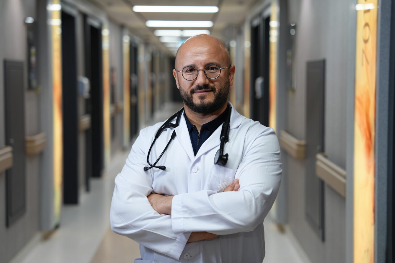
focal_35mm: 70
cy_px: 132
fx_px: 768
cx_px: 198
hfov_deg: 28.8
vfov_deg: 19.5
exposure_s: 1/100
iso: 250
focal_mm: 70
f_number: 2.8
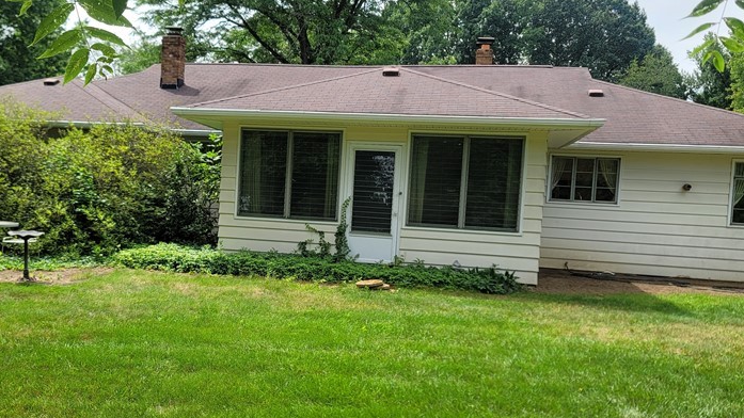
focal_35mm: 40
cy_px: 238
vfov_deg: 29.7
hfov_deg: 49.9
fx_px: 789
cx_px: 271
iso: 20
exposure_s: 1/440
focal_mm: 7
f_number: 1.8
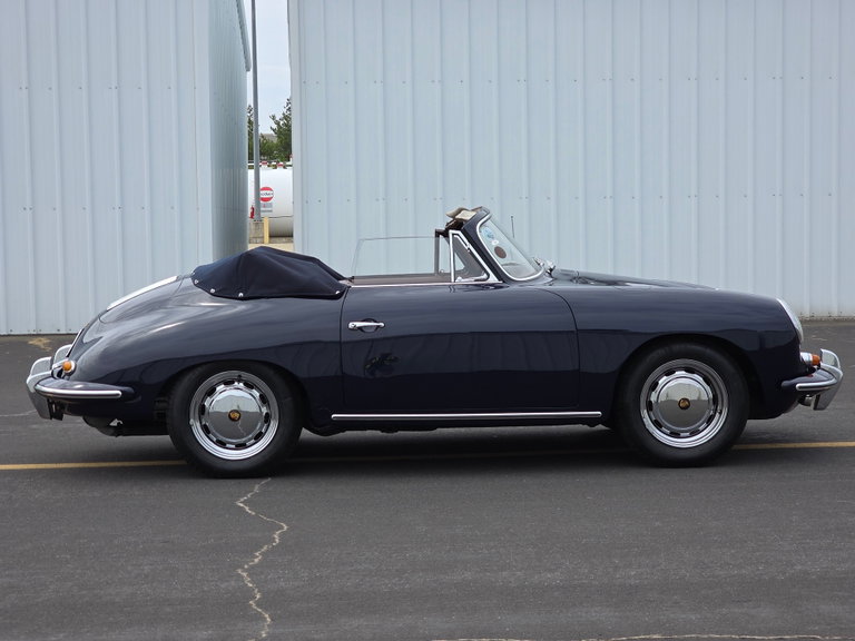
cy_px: 320
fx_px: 1704
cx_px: 428
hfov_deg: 28.2
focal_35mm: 69
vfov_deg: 21.3
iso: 50
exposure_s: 1/2000
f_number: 2.4
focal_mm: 7.9
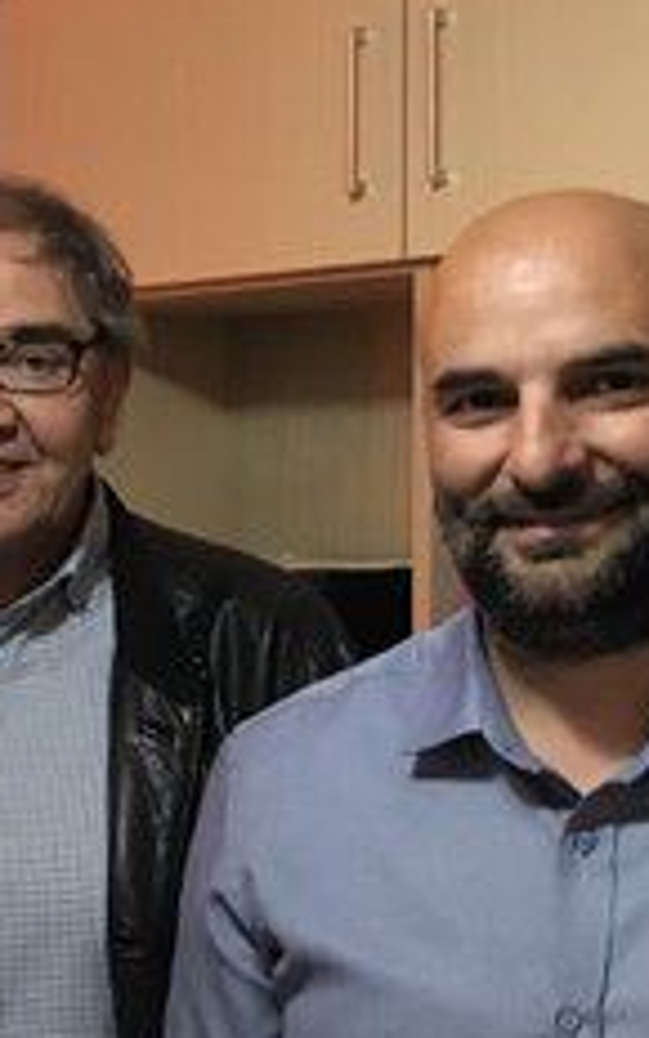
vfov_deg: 22.6
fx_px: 2604
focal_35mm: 92
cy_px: 550
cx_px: -582
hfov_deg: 12.7
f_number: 1.8
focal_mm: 3.99
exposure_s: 1/17
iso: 50
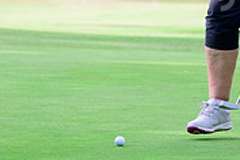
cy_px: -87
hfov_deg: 2.2
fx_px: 6113
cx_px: 75
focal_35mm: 917
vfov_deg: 1.5
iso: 1000
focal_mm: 280
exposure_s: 1/1600
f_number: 5.6
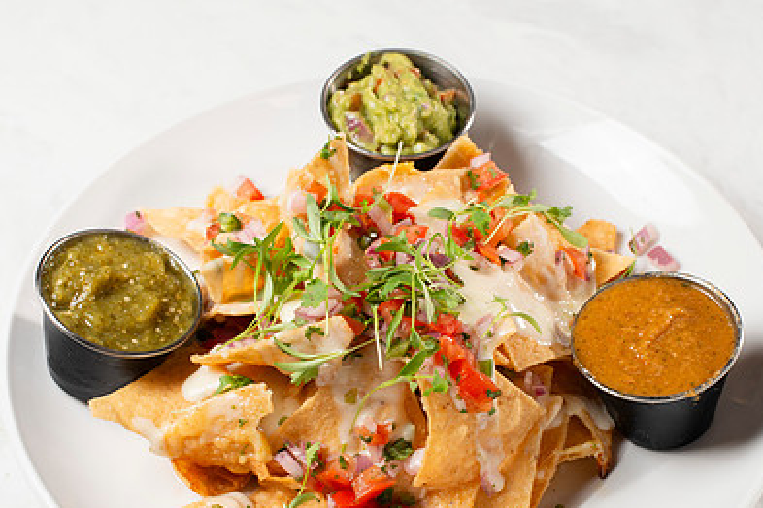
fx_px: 1717
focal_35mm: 81
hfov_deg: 25.1
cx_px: 400
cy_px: 358
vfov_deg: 16.8
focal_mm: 50
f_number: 7.1
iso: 250
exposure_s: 1/250
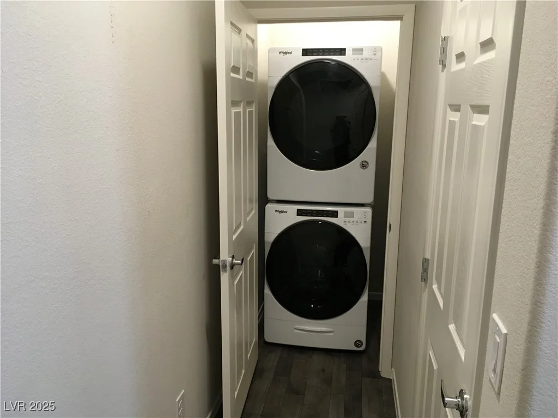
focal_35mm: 29
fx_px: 467
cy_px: 209
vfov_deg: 48.2
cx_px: 279
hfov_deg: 61.7
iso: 100
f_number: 2.2
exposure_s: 1/30
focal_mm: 4.15
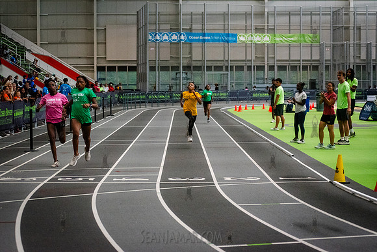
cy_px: 126
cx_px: 188
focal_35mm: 81
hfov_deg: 25.0
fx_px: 849
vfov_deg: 16.8
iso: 6400
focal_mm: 80
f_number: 4
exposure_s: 1/4000
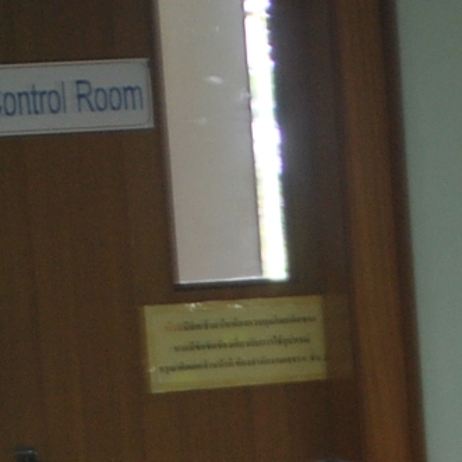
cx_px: 765
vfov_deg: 5.0
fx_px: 5179
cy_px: 824
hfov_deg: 5.1
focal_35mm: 343
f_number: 5.6
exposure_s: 1/13
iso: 200
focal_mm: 46
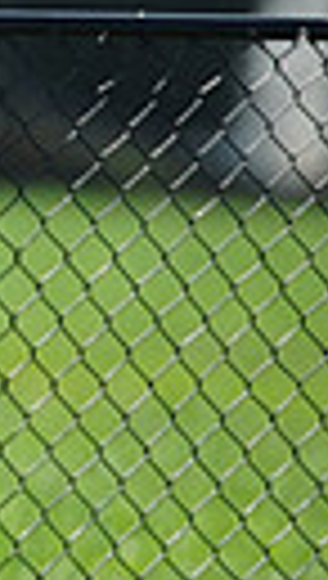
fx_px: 21717
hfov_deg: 0.9
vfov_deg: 1.5
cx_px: -782
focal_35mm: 1411
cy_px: 88
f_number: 2.8
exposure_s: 1/3200
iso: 400
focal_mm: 300
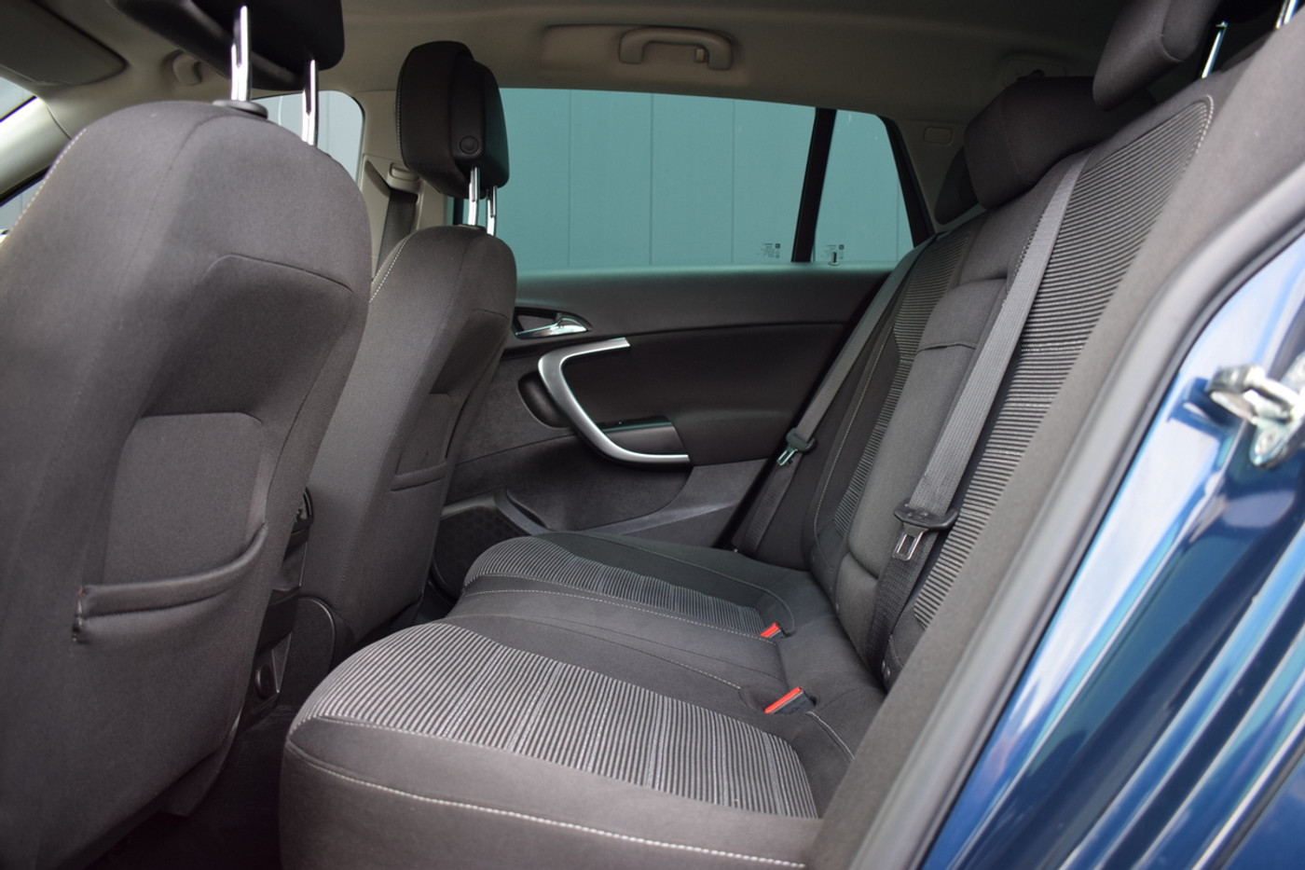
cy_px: 435
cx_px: 652
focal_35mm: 32
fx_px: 1142
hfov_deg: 59.5
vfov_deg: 41.7
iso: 450
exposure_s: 1/60
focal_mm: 21
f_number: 4
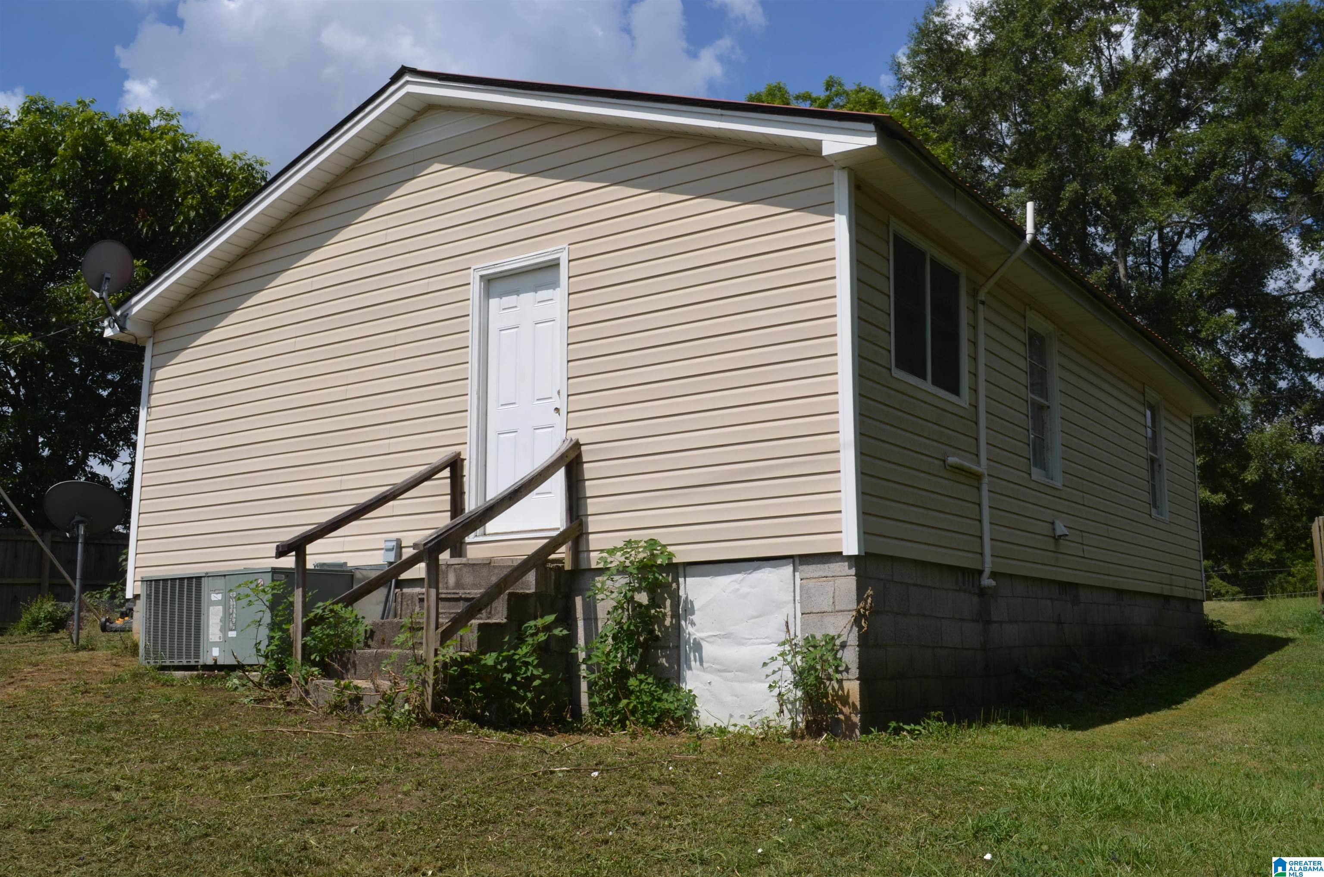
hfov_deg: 53.2
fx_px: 1321
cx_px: 662
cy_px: 438
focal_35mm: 36
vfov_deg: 36.7
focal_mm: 24
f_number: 7.1
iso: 100
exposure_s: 1/200
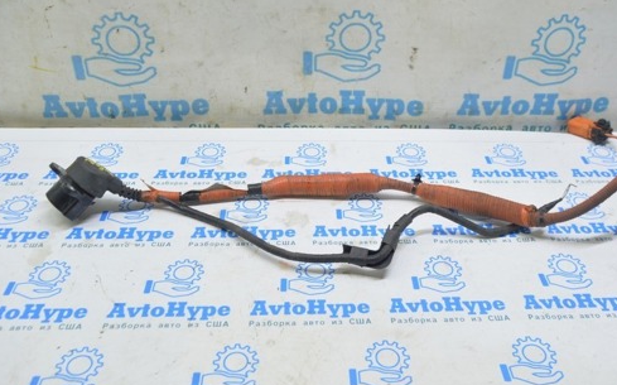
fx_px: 605
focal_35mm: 36
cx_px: 331
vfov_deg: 34.9
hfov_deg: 54.0
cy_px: 124
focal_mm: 18
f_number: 5.6
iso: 400
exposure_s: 1/20
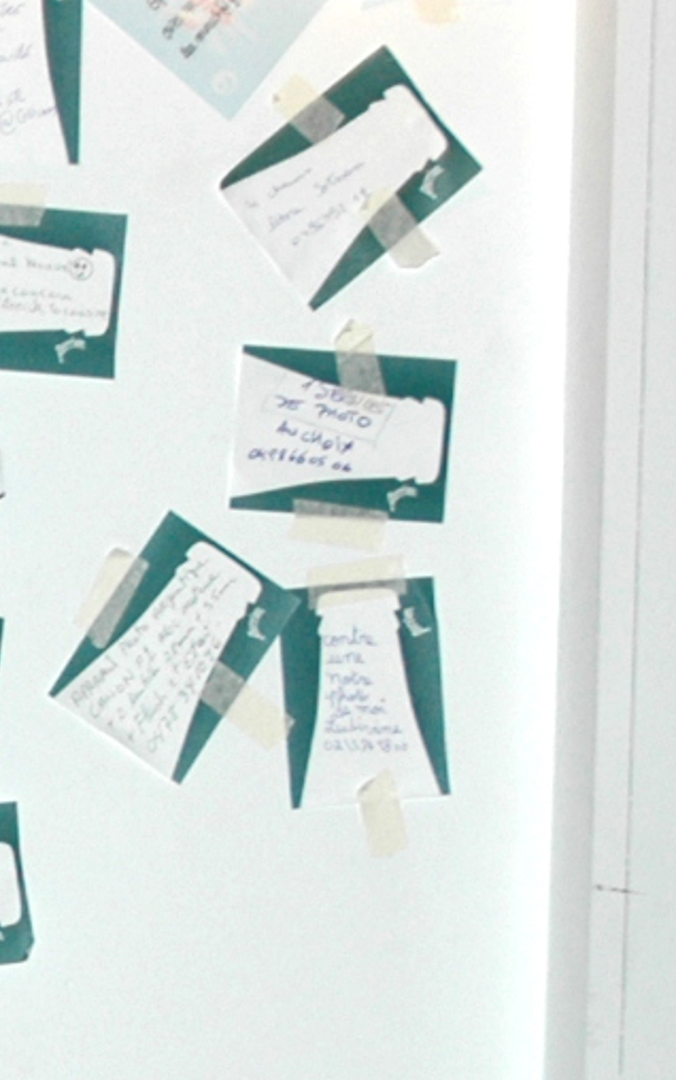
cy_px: 1074
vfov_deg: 12.3
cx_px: -757
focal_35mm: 168
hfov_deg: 7.4
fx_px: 4954
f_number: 5
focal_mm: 25
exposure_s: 1/60
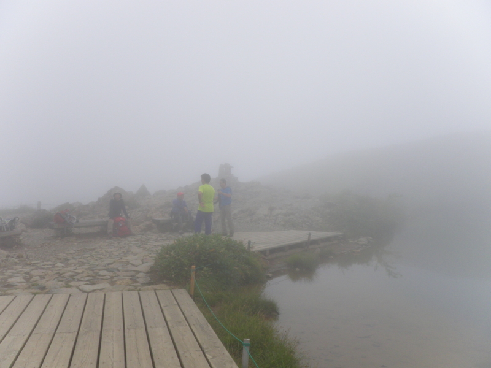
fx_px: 496
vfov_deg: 40.7
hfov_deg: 52.6
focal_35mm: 35
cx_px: 246
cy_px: 184
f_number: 6.3
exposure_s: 1/160
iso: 64
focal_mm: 6.2
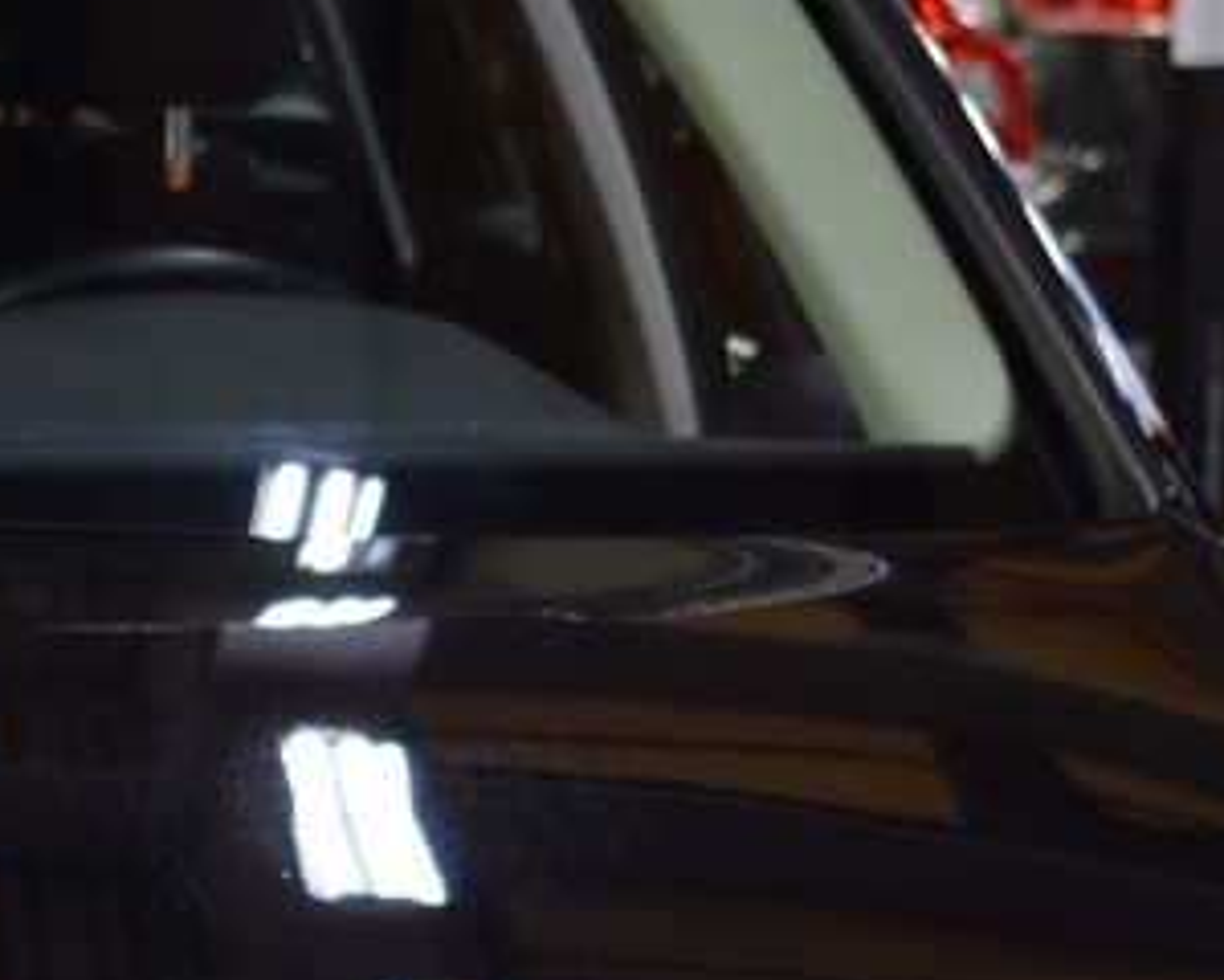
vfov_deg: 6.5
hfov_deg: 8.1
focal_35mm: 236
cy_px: 1548
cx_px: -526
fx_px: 8532
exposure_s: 1/8
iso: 100
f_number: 4.5
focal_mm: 31
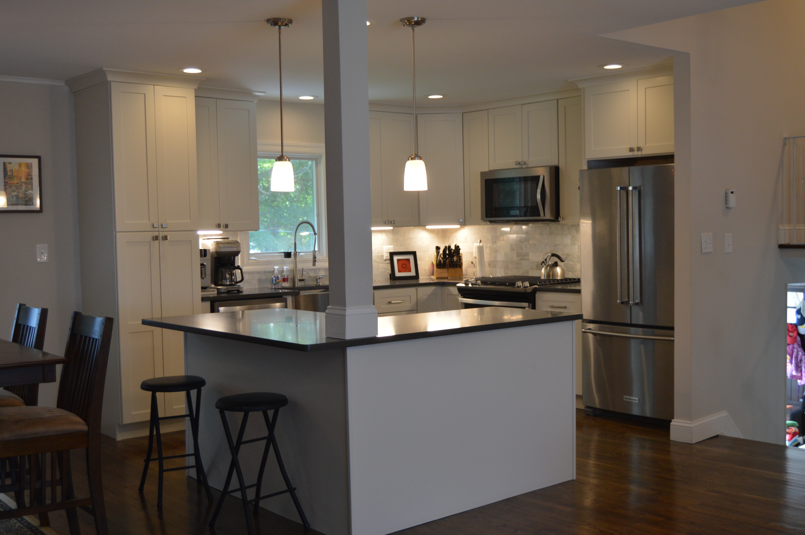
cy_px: 268
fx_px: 871
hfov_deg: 49.6
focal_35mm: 39
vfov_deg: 34.1
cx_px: 402
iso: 560
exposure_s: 1/60
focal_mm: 26
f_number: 4
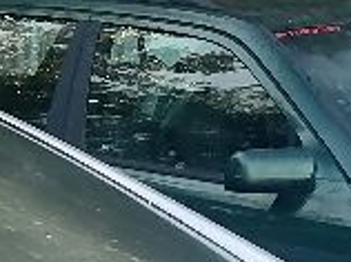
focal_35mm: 169
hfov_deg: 10.4
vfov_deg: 8.2
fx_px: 1711
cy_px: 566
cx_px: -433
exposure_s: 1/282
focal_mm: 4.25
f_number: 1.8
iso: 50
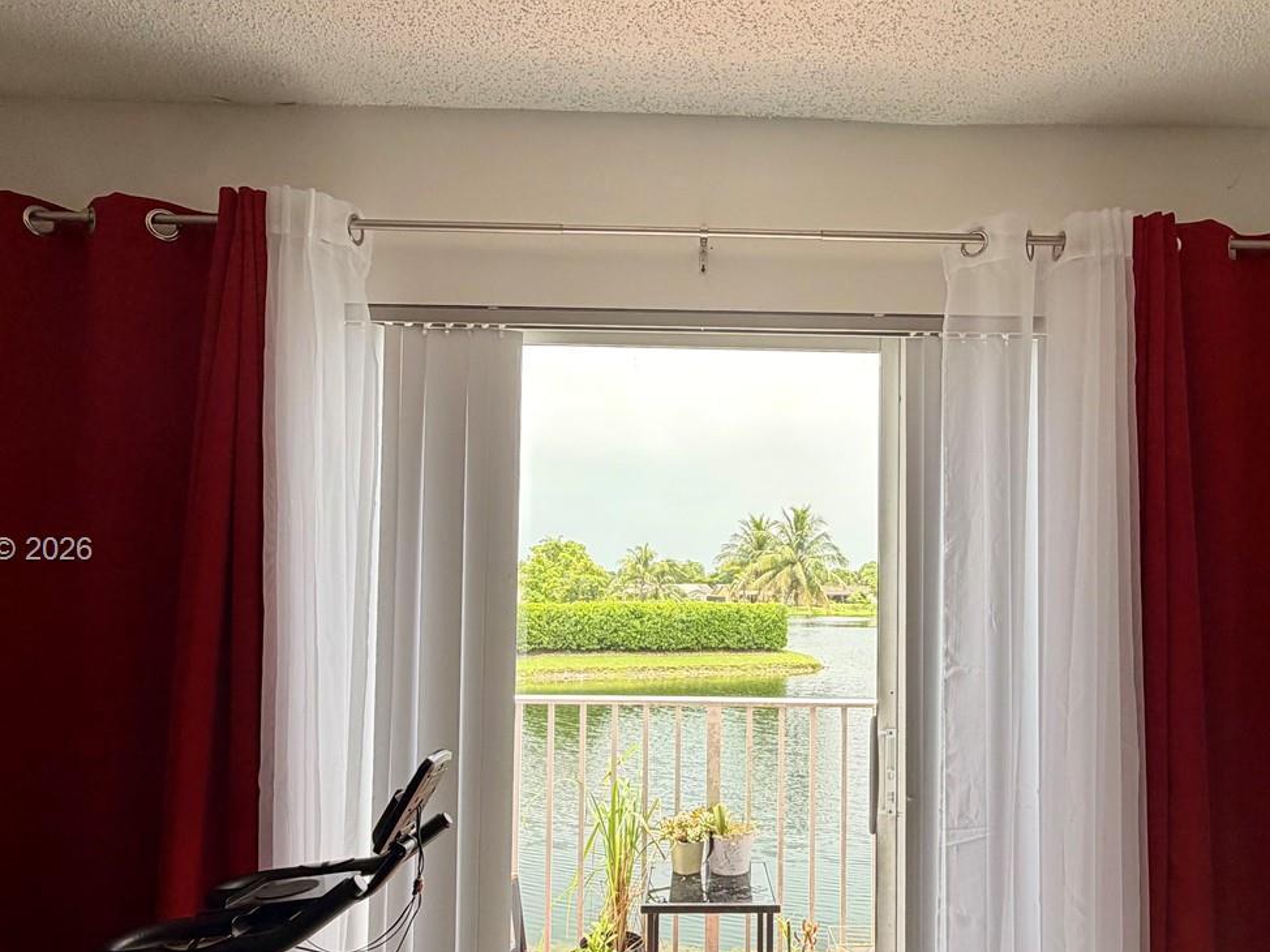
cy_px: 552
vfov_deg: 58.6
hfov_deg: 73.5
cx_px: 730
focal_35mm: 23
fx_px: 844
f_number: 2.2
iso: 40
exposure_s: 1/136
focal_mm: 2.22
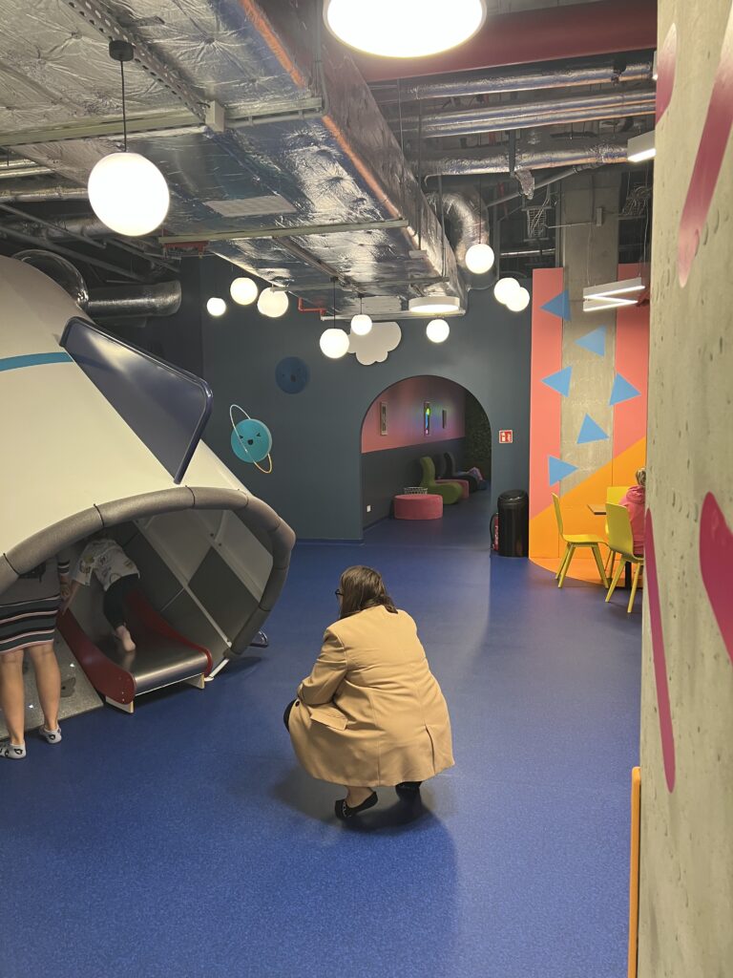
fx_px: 734
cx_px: 366
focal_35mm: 26
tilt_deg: -5.6
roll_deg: +0.8
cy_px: 489
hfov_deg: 53.1
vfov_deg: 67.3
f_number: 1.5
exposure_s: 1/50
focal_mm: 5.7
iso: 100
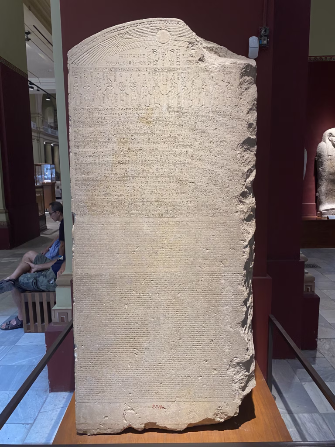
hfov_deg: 53.1
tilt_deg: -7.7
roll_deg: +0.8
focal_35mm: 26
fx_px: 335
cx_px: 168
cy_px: 224
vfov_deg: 67.3
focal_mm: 4.25
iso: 80
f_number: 1.8
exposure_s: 1/50
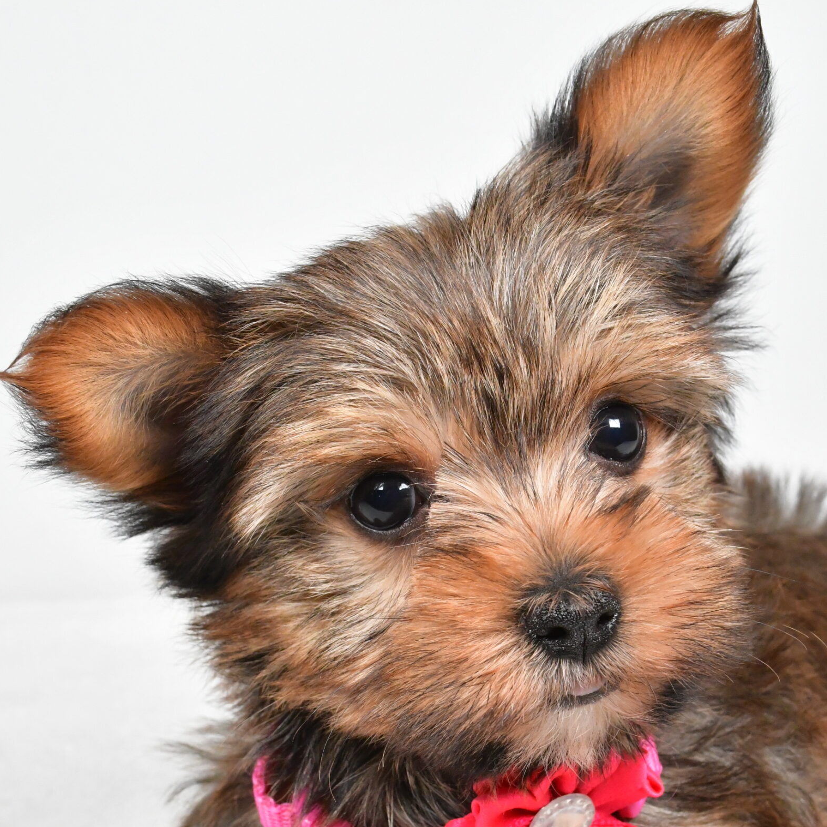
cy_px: 640
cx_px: 385
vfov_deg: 29.0
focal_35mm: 58
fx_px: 1568
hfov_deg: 29.5
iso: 5000
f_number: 11
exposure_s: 1/500
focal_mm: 28
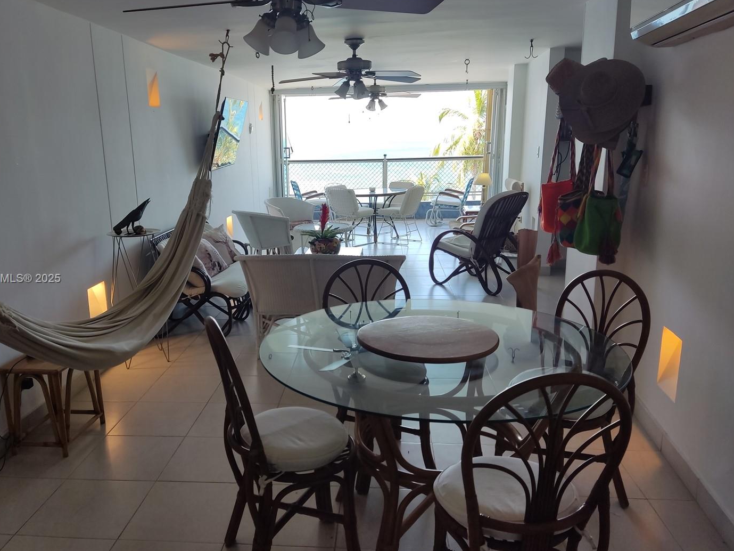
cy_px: 279
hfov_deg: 61.4
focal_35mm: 29
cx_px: 316
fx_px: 615
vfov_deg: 48.2
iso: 56
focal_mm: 4.71
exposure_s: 1/120
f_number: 1.79
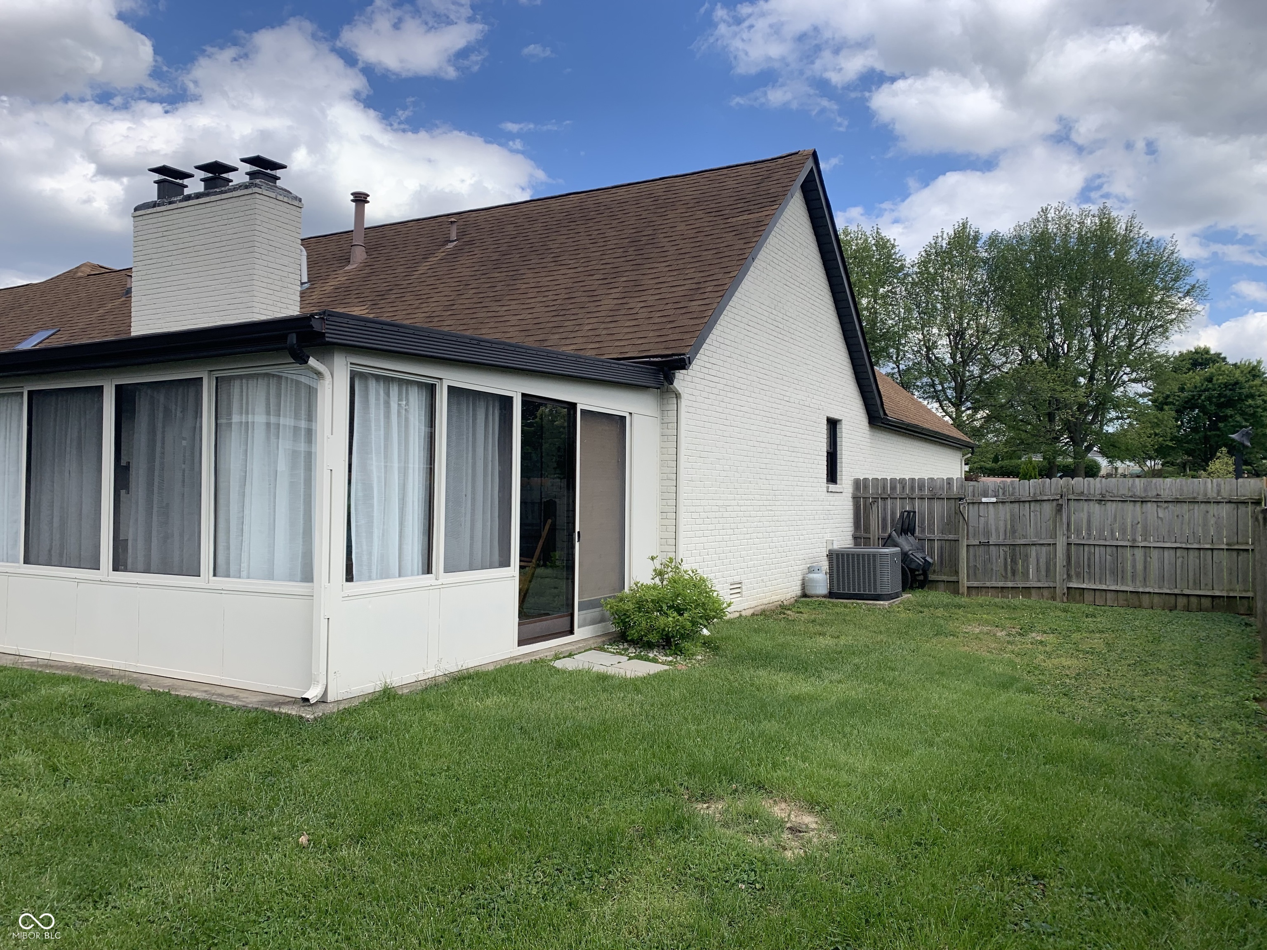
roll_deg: -0.3
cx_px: 634
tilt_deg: +2.1
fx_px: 952
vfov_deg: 53.1
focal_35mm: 26
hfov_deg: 67.3
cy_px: 475
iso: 25
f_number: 1.8
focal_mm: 4.25
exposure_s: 1/1610
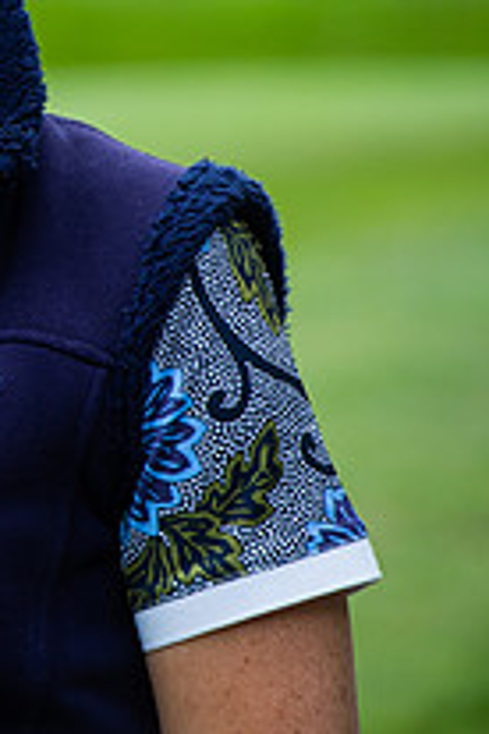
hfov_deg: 2.5
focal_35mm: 547
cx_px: -514
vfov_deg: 3.8
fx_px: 11144
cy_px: 89
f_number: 6.3
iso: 500
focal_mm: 195
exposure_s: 1/640
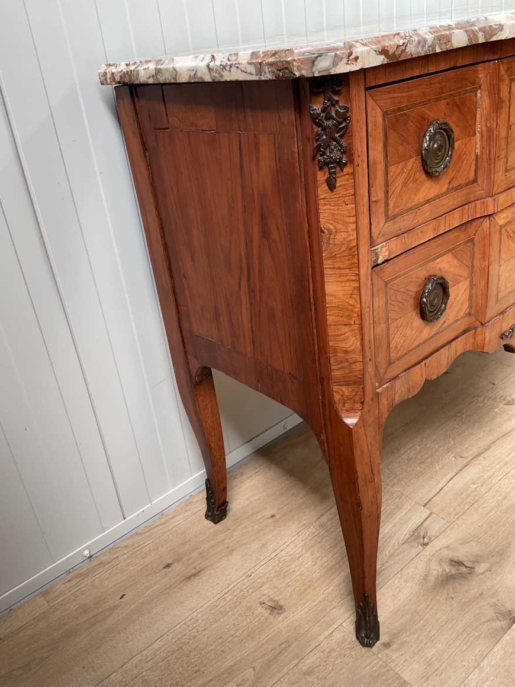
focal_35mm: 30
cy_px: 339
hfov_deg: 46.8
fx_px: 595
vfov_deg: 60.0
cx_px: 256
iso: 32
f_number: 1.8
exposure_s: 1/120
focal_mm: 3
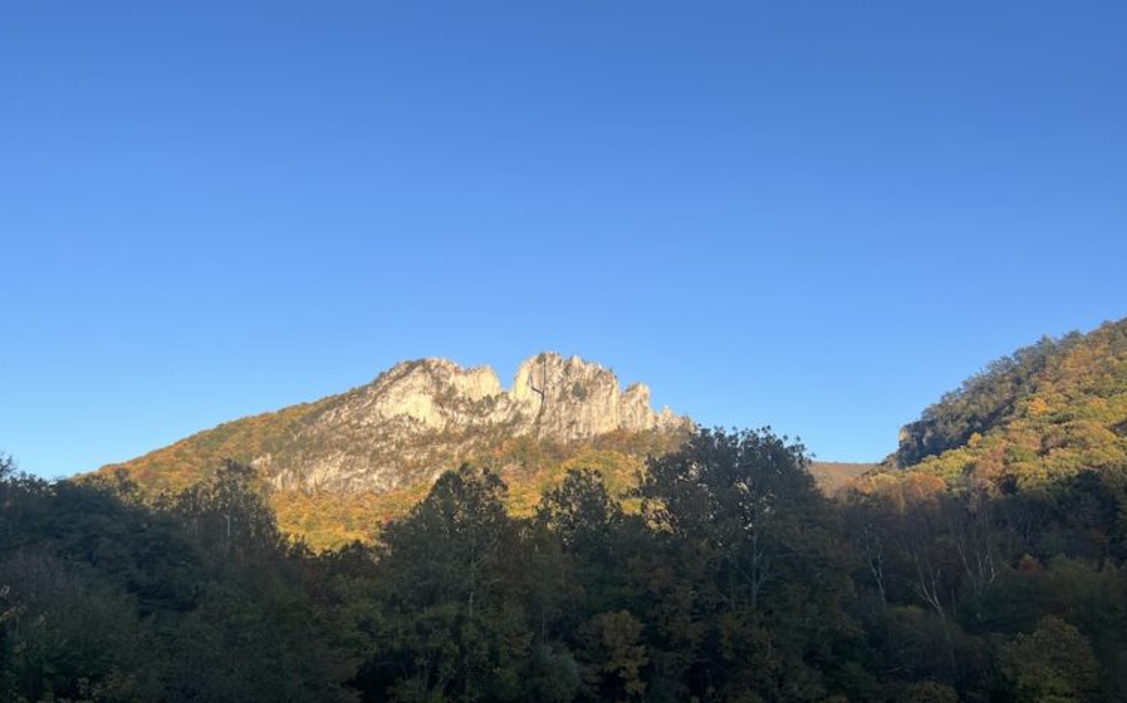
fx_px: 860
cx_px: 562
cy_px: 356
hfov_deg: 66.5
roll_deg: +0.9
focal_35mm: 28
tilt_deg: +19.5
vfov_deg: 44.5
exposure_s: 1/1441
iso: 50
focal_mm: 5.1
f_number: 1.6
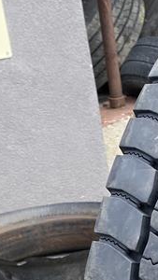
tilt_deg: -24.6
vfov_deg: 18.0
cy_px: 314
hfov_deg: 10.1
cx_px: 268
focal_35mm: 114
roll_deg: +4.0
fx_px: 848
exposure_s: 1/651
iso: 32
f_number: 1.8
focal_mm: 4.25
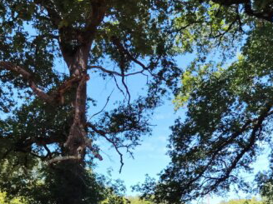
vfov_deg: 33.1
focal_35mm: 42
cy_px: 171
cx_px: 104
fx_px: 331
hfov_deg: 44.5
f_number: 1.75
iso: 100
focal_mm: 5.25
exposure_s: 1/271
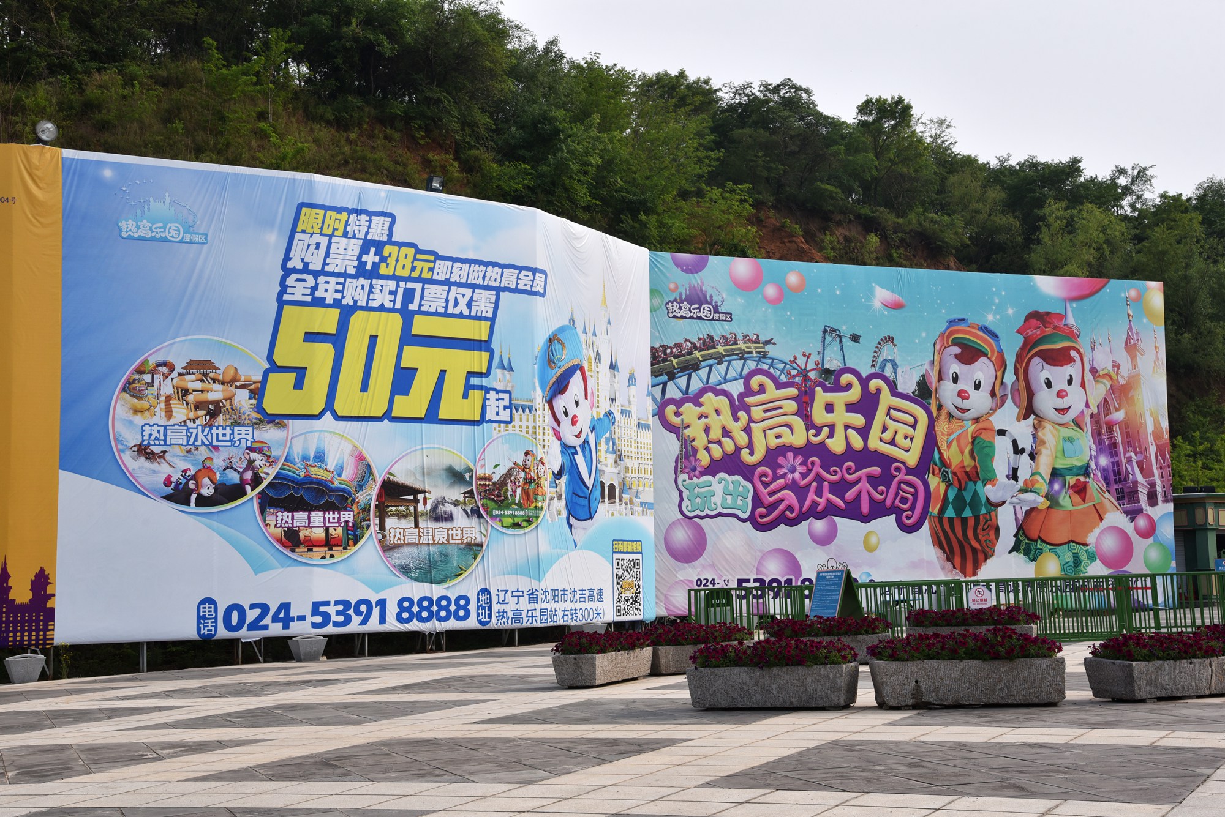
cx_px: 612
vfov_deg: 27.0
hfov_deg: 39.6
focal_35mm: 50
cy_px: 408
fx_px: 1702
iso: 200
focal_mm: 50
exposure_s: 1/400
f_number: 10
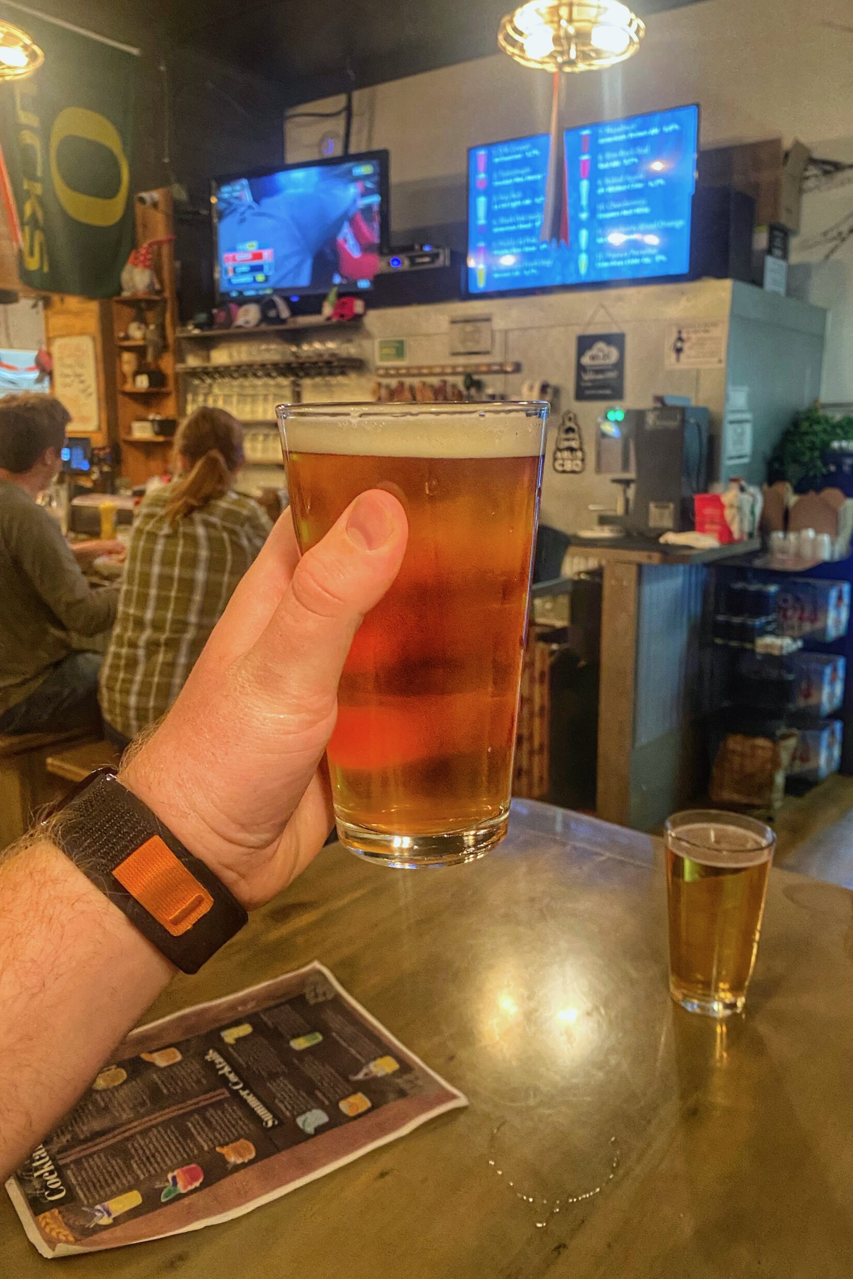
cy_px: 625
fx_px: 995
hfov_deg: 46.4
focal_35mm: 28
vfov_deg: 65.5
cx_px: 438
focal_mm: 4.25
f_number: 1.8
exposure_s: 1/30
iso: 500
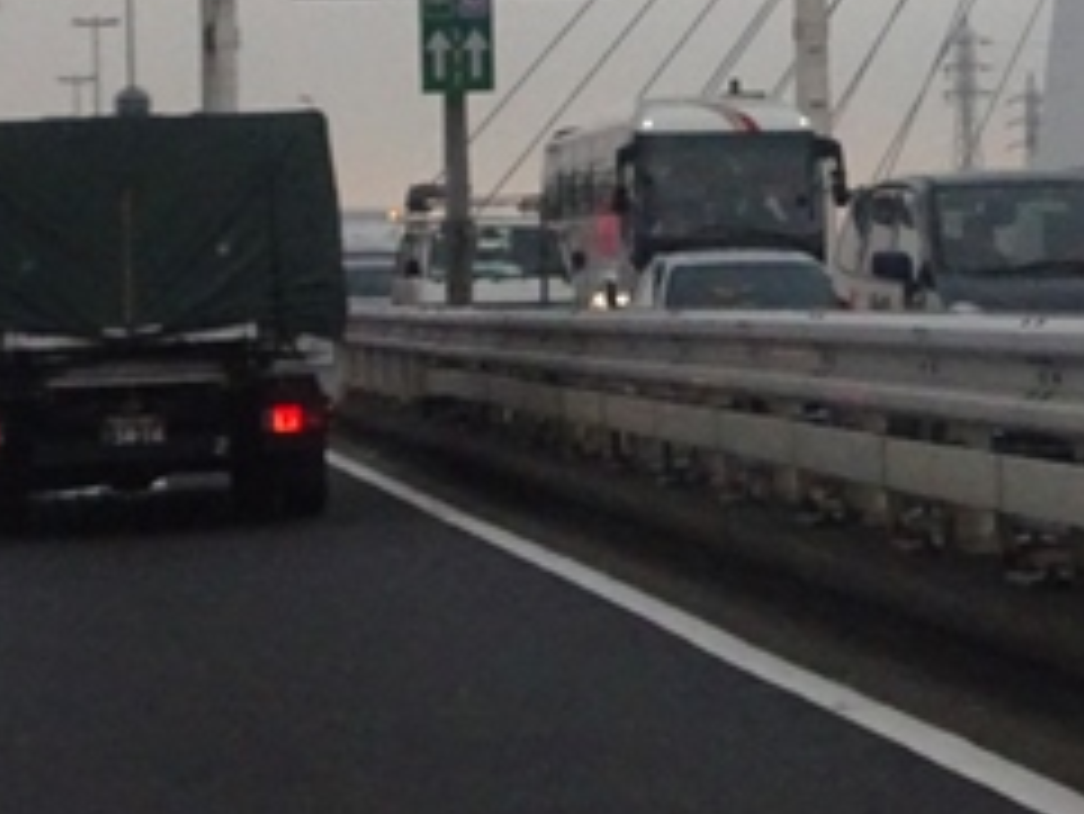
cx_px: 1237
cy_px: -70
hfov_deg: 12.3
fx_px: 4919
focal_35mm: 157
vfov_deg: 9.4
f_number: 4.5
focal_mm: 9.18
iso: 1250
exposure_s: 1/250
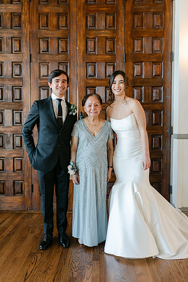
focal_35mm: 35
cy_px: 141
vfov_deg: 54.4
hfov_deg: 37.9
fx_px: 274
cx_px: 94
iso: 200
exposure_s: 1/125
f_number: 2
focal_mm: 35
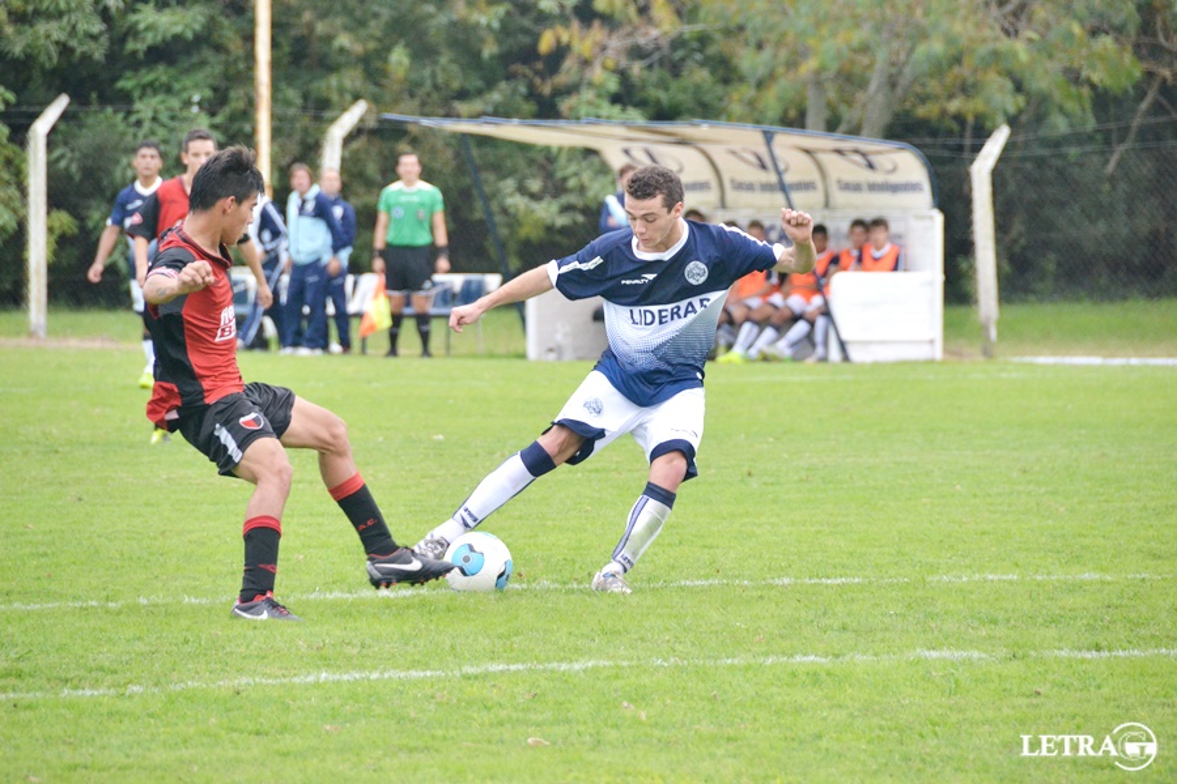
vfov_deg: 4.6
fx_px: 9808
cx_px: 588
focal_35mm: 300
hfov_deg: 6.9
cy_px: 392
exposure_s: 1/1250
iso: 1600
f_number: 5.6
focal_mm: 200
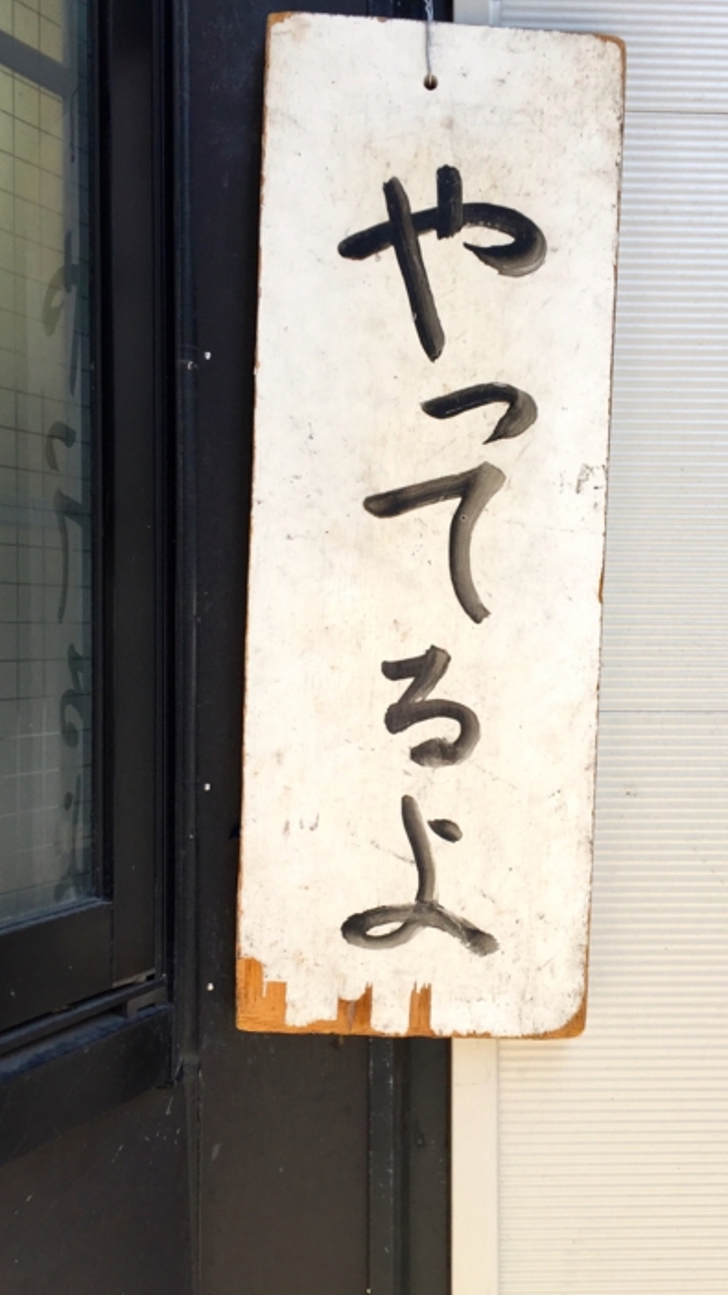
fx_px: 1235
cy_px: 659
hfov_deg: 32.8
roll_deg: -0.6
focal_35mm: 36
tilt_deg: -0.1
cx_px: 407
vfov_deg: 55.3
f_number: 2.2
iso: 32
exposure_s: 1/165
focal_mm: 4.15
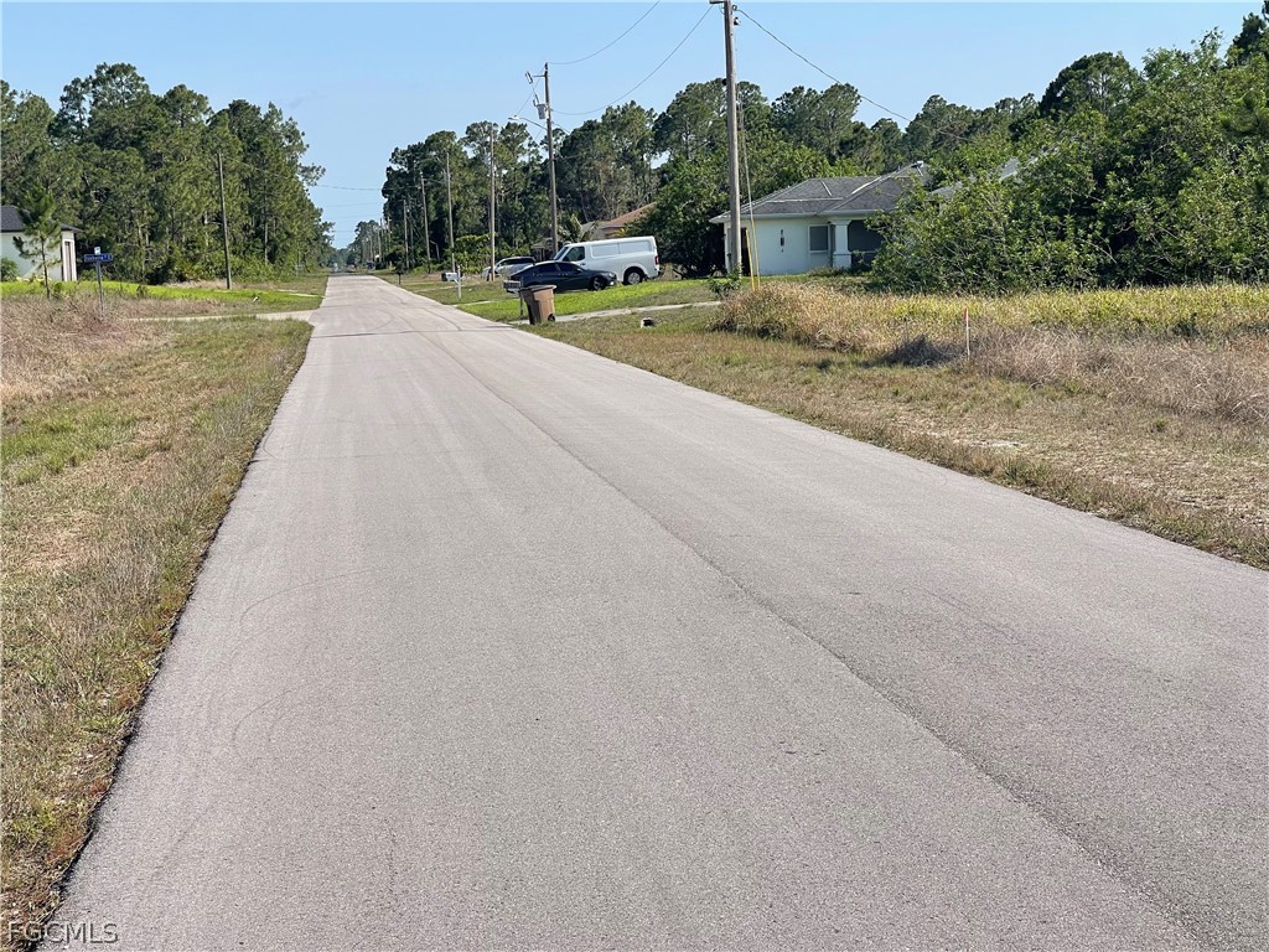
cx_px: 634
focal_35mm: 64
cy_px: 476
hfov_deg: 30.3
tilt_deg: -5.5
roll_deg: +1.4
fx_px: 2346
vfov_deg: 22.9
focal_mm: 7.5
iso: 20
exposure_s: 1/1167
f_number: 2.2
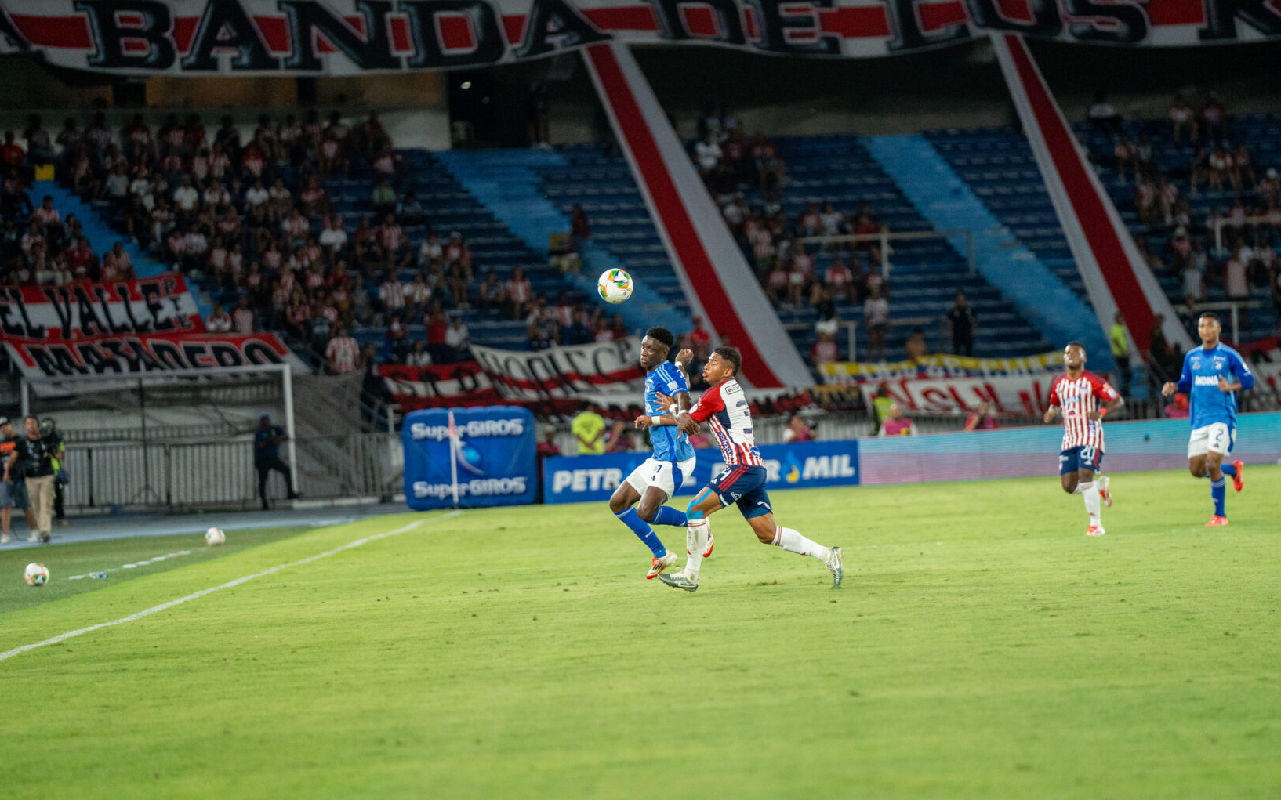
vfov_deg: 6.0
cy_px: 436
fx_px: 7610
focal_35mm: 218
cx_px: 692
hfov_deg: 9.6
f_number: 2.8
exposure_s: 1/1600
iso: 4000
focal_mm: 182
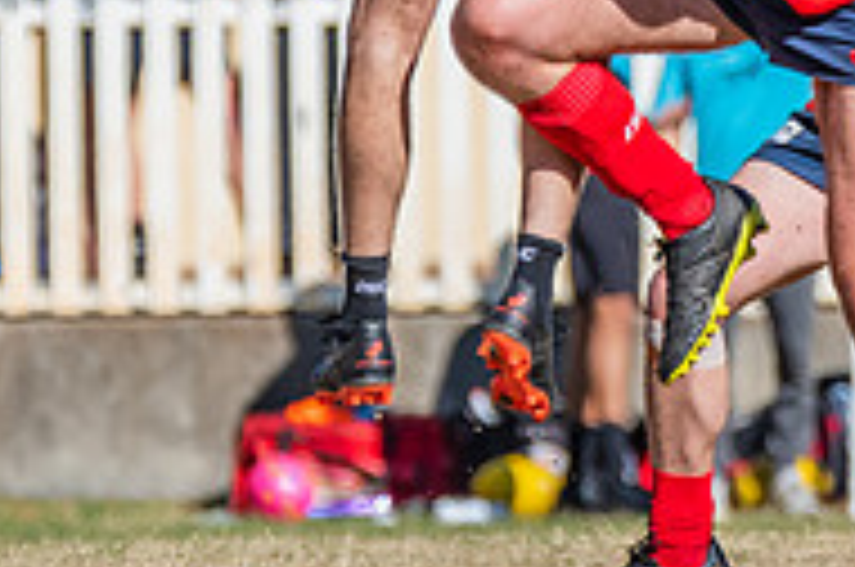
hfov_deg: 1.2
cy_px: -200
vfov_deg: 0.8
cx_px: 676
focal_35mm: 1714
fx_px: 40639
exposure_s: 1/1600
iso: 800
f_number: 10
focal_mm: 450
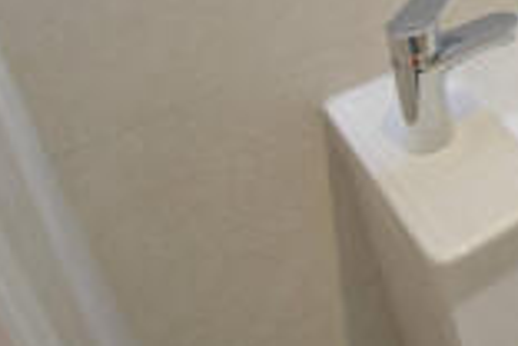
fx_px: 748
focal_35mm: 52
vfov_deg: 21.7
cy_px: -171
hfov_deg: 27.9
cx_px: 747
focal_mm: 17
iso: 160
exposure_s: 1/30
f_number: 4
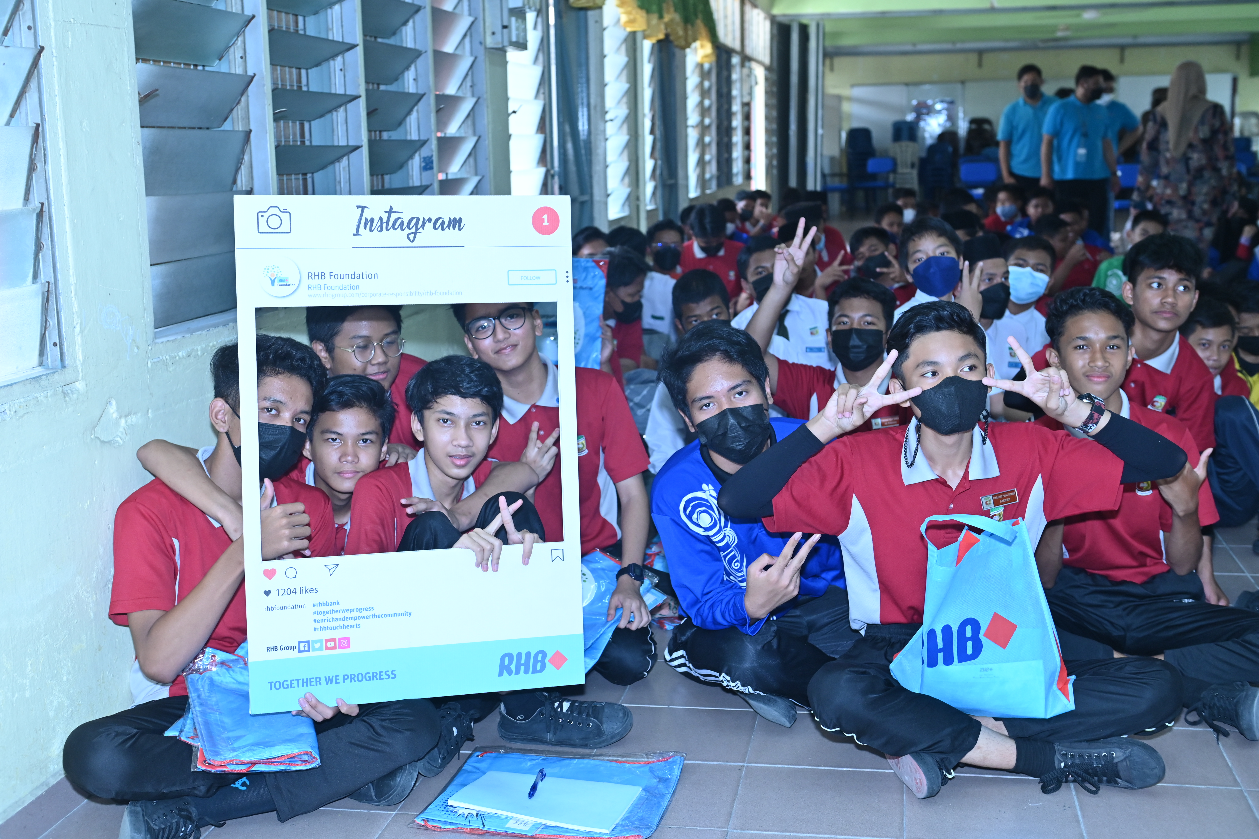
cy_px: 420
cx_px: 630
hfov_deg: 43.6
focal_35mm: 45
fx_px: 1573
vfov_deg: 29.8
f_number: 3.5
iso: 1000
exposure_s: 1/125
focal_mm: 45
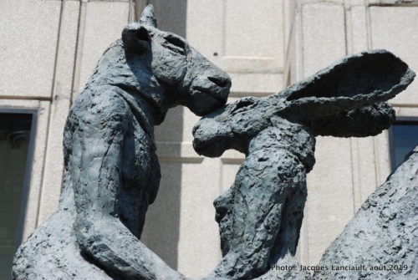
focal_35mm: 72
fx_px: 837
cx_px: 209
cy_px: 140
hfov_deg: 28.0
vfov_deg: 19.0
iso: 100
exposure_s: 1/250
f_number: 8
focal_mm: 48
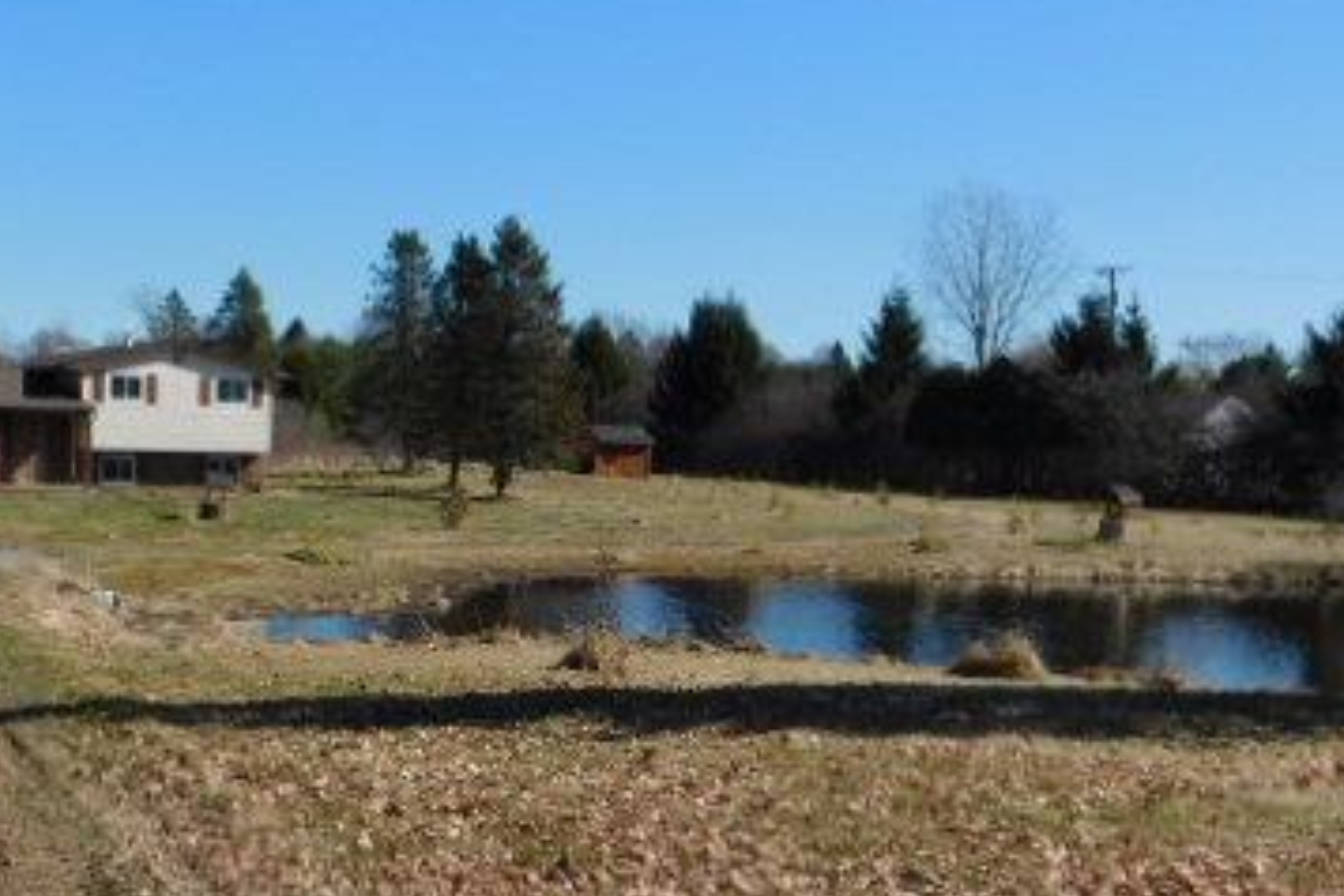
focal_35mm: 56
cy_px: 606
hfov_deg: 35.4
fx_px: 2091
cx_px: 501
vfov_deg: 24.1
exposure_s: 1/500
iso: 125
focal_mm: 5.3
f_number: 6.4
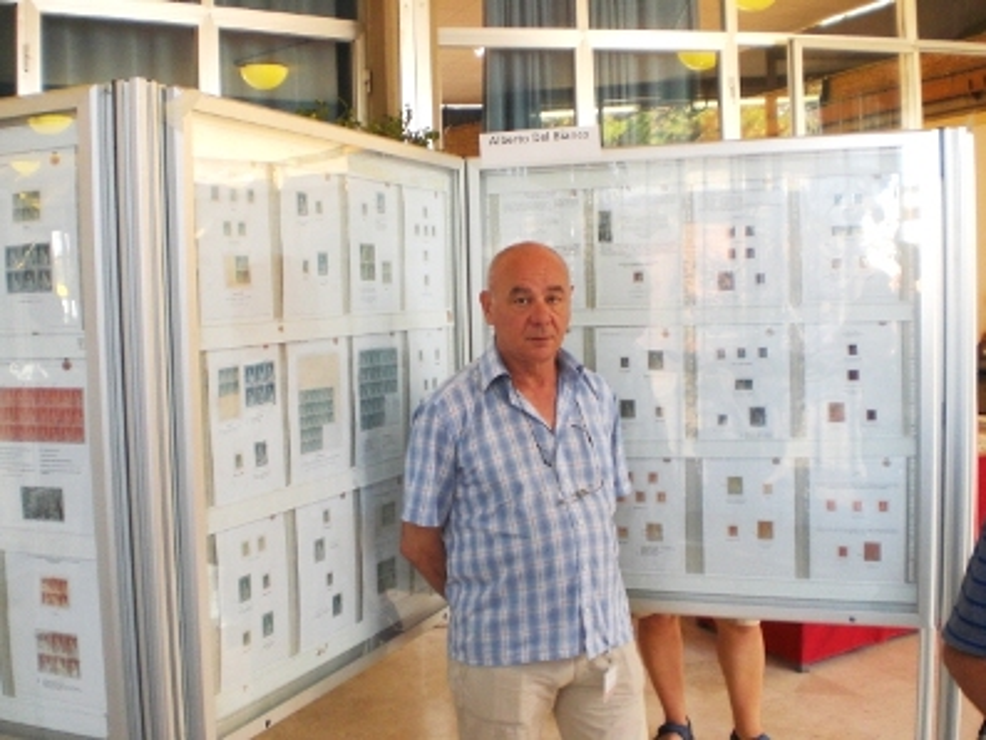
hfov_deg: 49.0
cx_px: 493
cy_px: 370
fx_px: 1083
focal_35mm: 38
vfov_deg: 37.7
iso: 100
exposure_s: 1/40
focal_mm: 6.3
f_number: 3.1
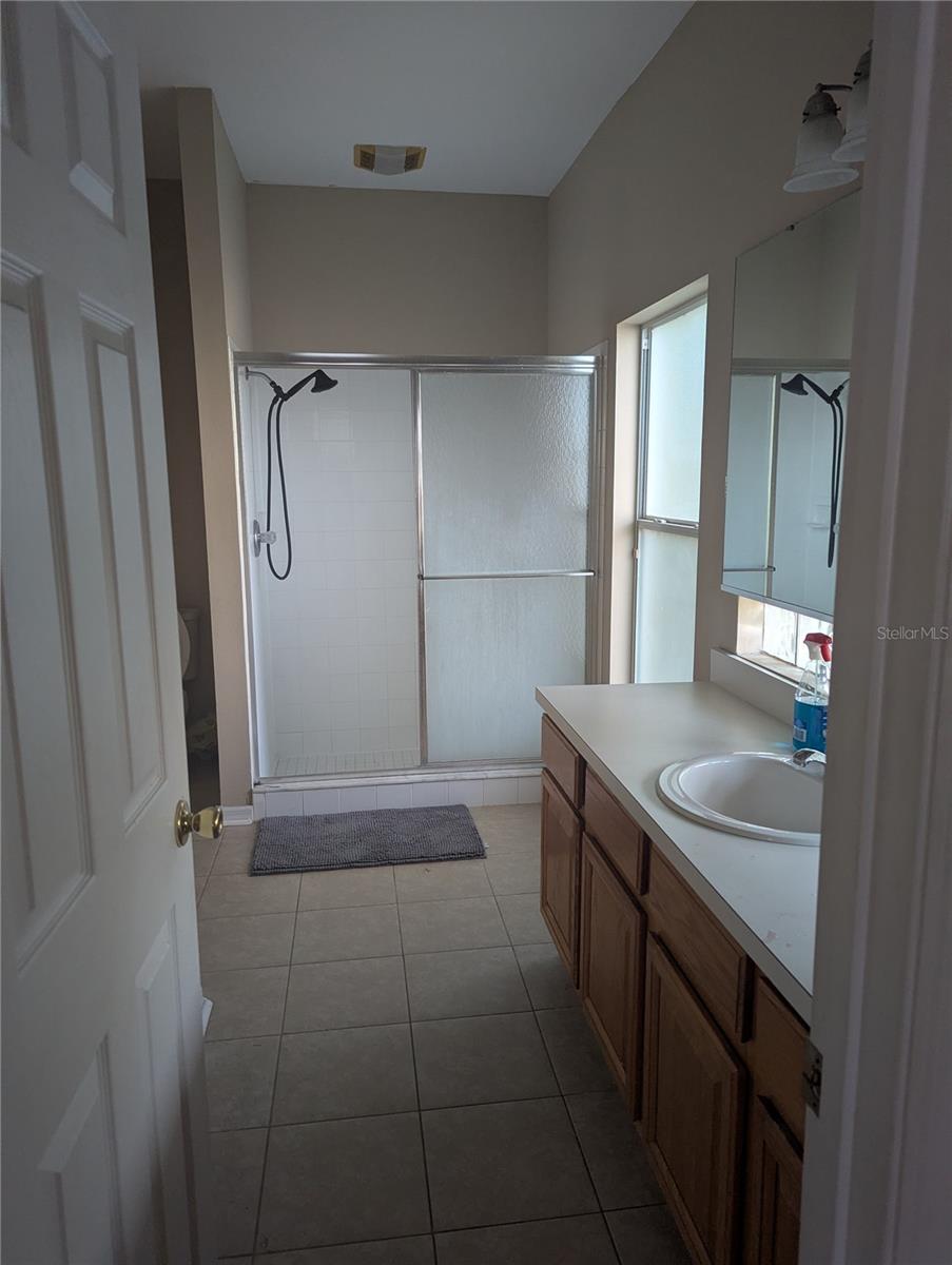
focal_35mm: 24
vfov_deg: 71.5
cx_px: 476
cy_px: 632
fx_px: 878
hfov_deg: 56.9
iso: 193
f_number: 1.85
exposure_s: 1/56.8
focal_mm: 6.81
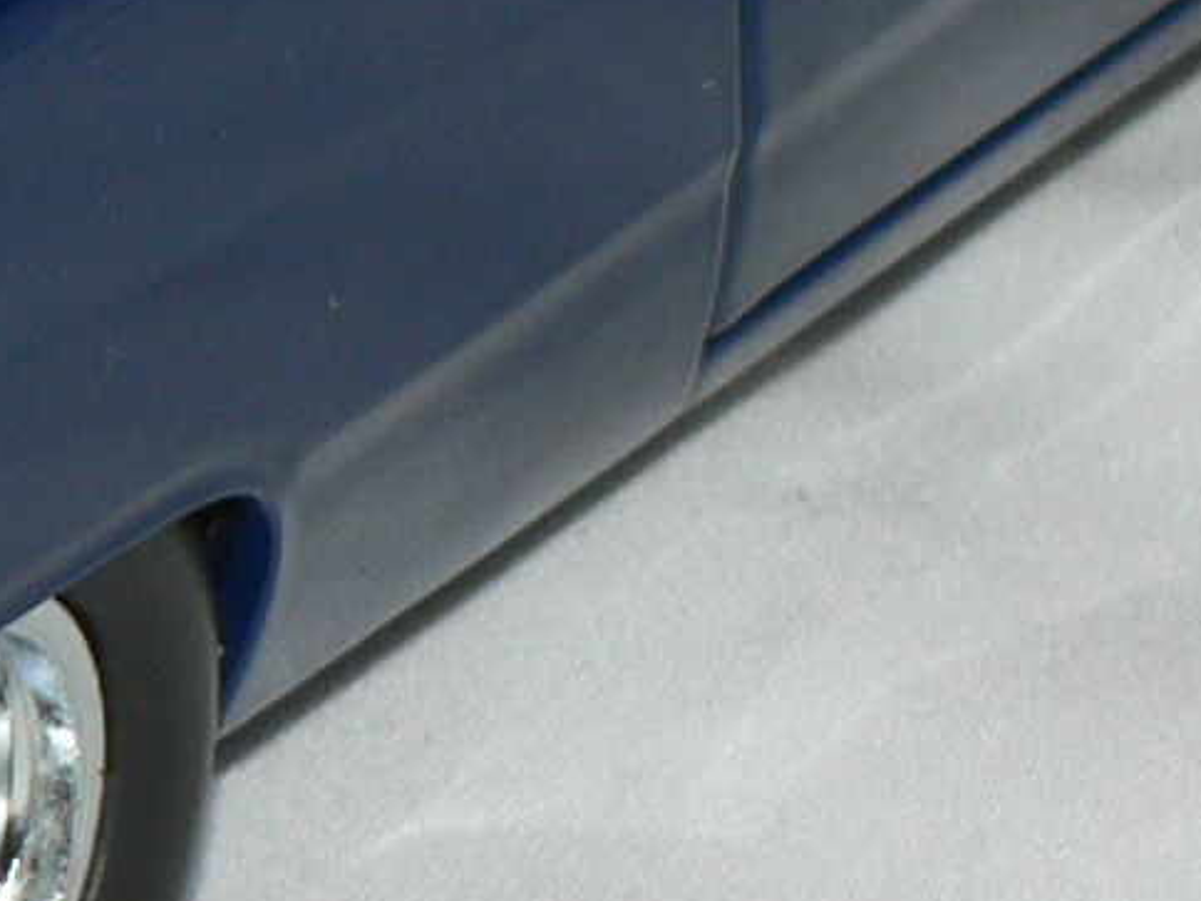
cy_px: -412
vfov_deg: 3.0
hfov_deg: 4.0
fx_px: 17070
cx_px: -449
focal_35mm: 492
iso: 80
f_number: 3.2
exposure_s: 1/60
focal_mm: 15.5
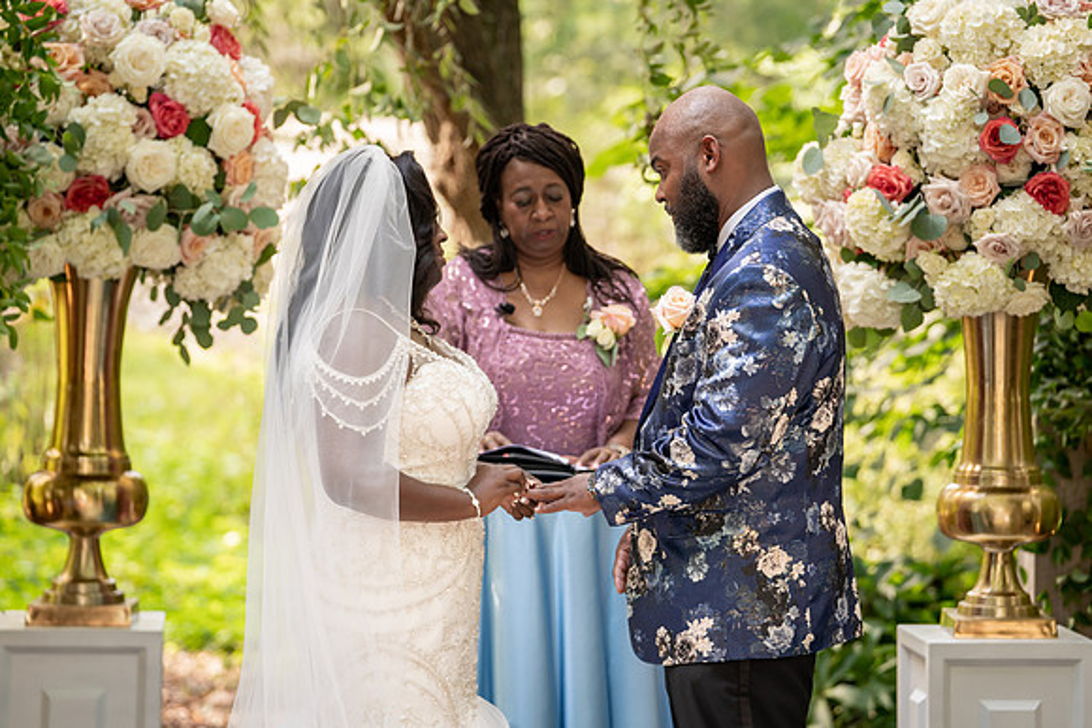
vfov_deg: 9.7
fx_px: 4312
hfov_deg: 14.4
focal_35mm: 142
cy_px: 358
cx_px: 554
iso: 640
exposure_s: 1/200
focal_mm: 140
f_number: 4
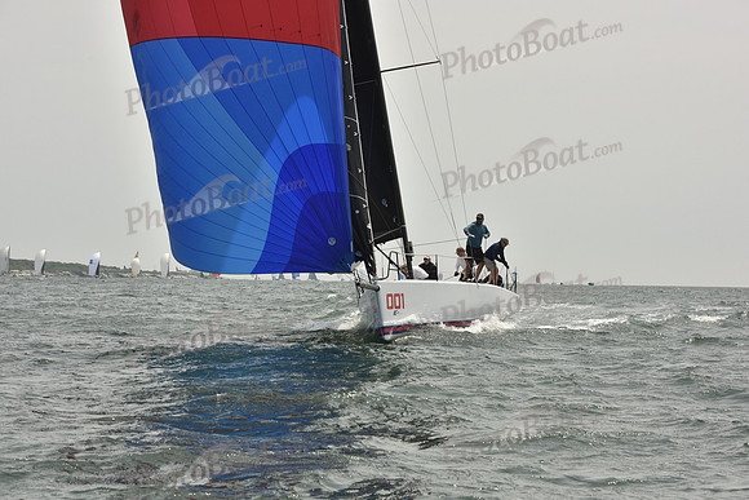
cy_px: 250
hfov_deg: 25.4
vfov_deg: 17.1
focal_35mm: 80
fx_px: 1665
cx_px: 374
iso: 400
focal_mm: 80
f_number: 10
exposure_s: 1/1600
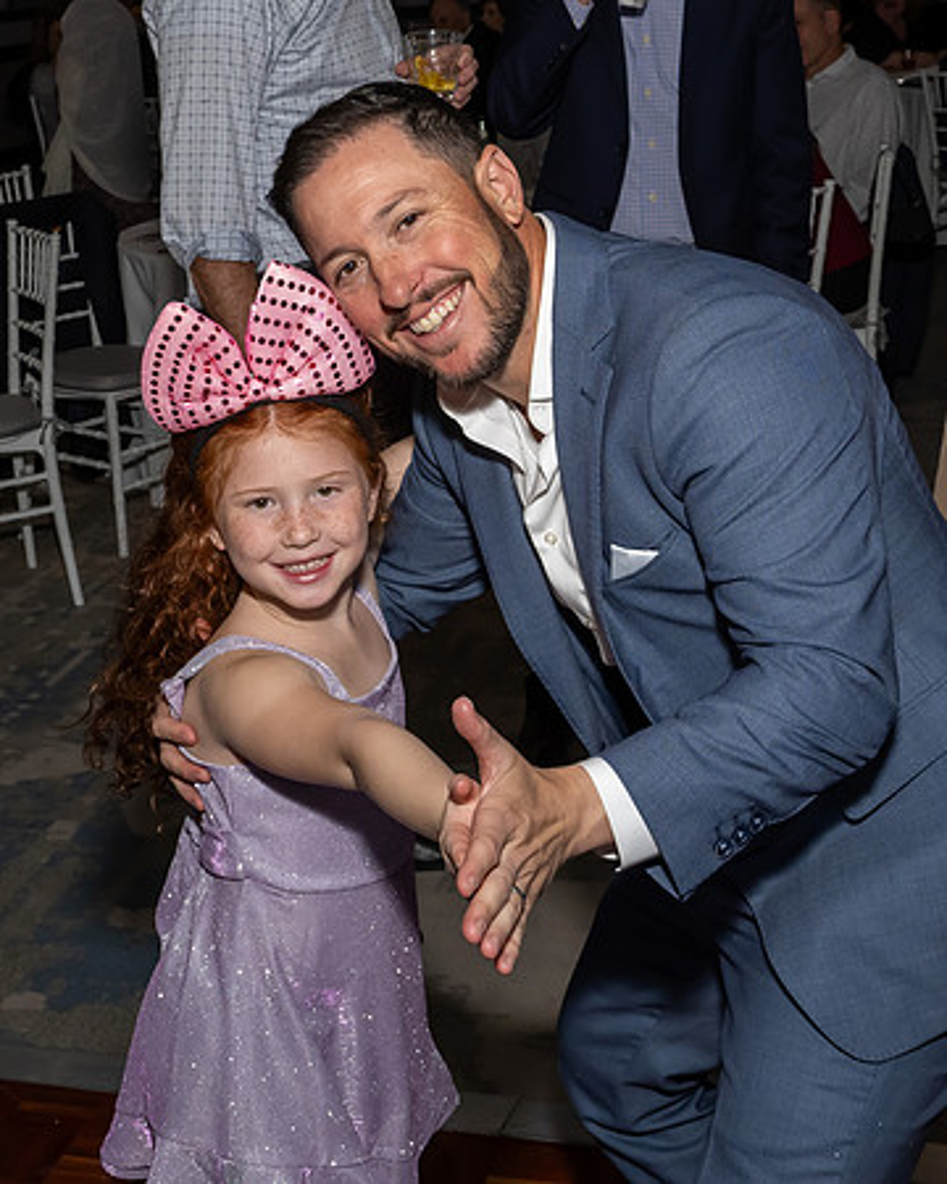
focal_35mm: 60
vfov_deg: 31.3
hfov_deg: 25.3
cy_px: 419
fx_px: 2103
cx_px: 391
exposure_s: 1/250
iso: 1000
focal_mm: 22
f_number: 8
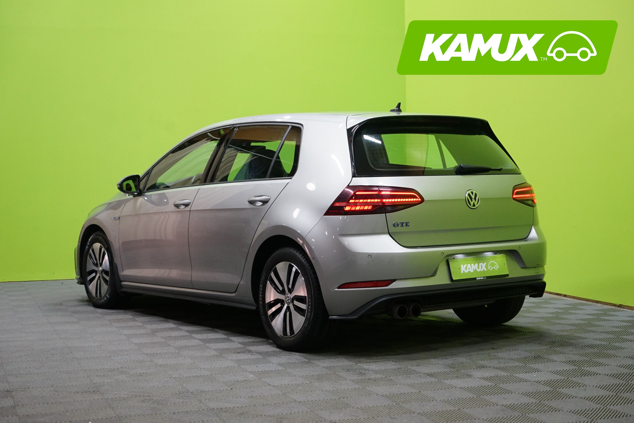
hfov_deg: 35.1
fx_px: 1004
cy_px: 212
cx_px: 317
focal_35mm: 57
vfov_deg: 23.8
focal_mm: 57
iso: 2500
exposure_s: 1/250
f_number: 4.5
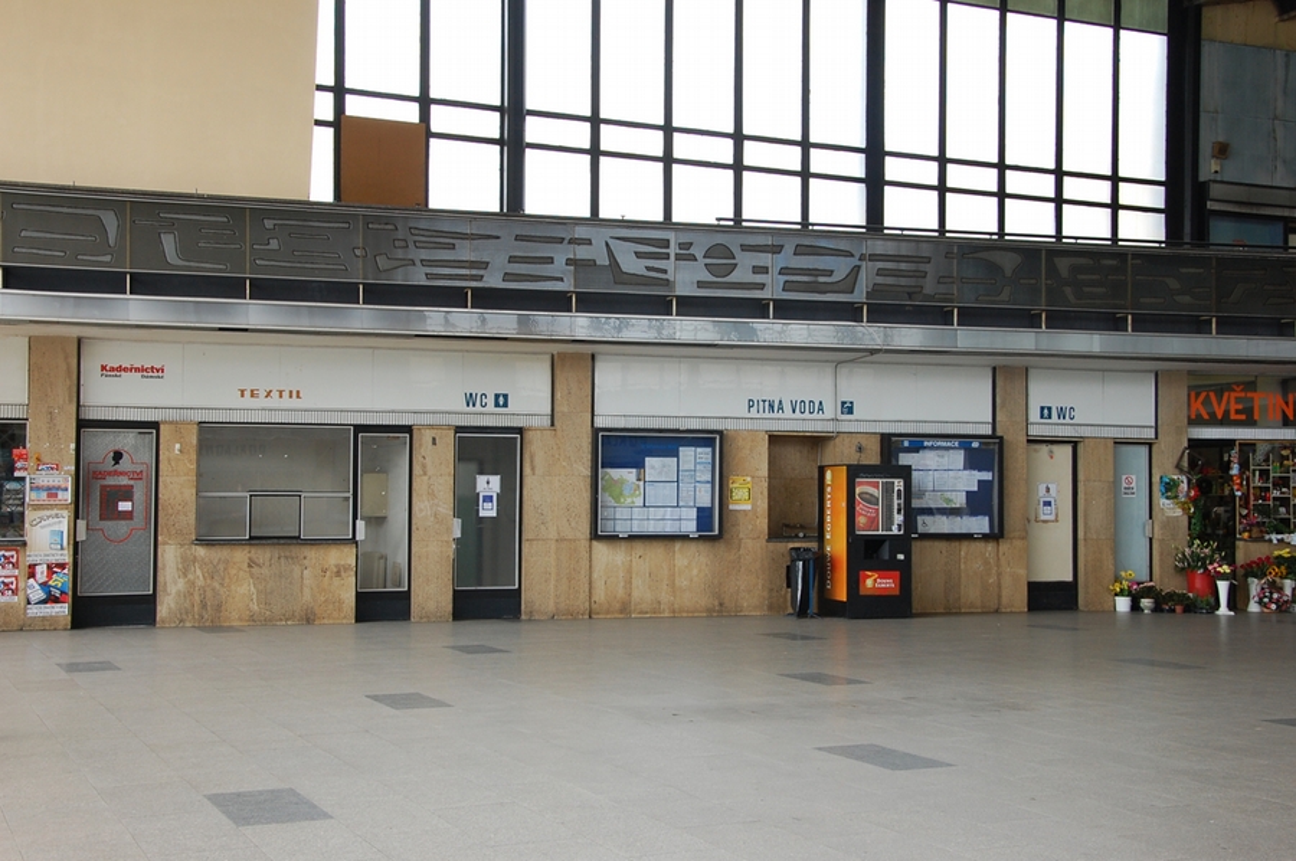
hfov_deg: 43.6
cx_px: 648
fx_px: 1618
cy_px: 430
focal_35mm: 45
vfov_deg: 29.8
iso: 400
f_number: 8
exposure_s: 1/60
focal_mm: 30
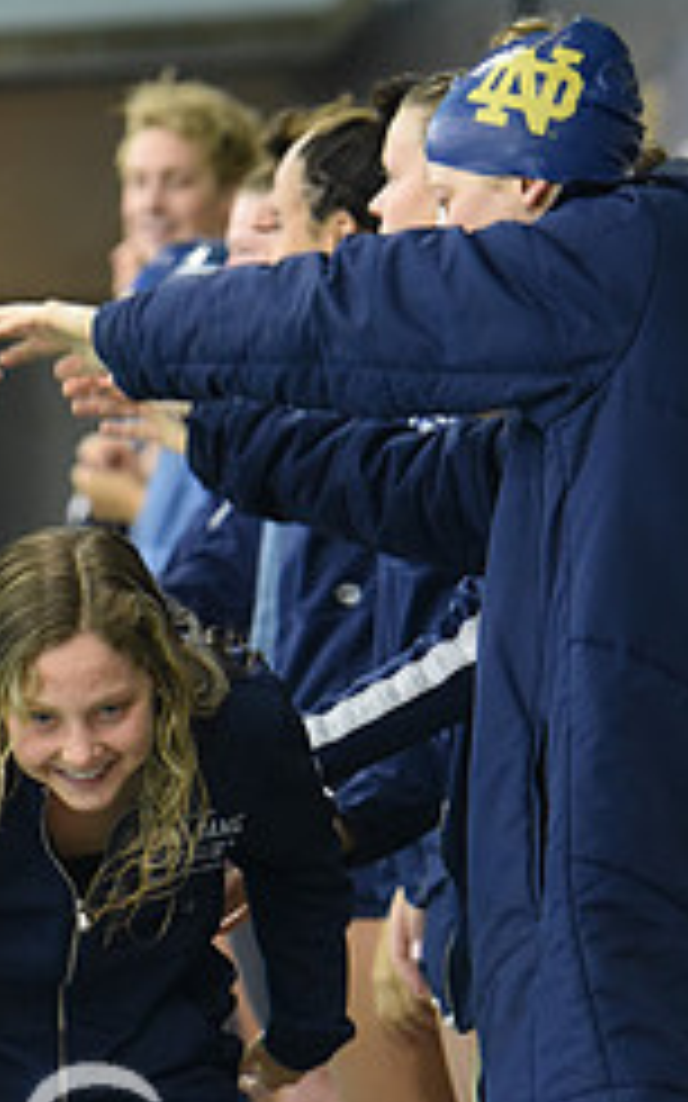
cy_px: 1075
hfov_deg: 4.5
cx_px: -43
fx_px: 8705
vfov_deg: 7.2
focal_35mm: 290
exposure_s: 1/400
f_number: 2.8
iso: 3200
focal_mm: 120
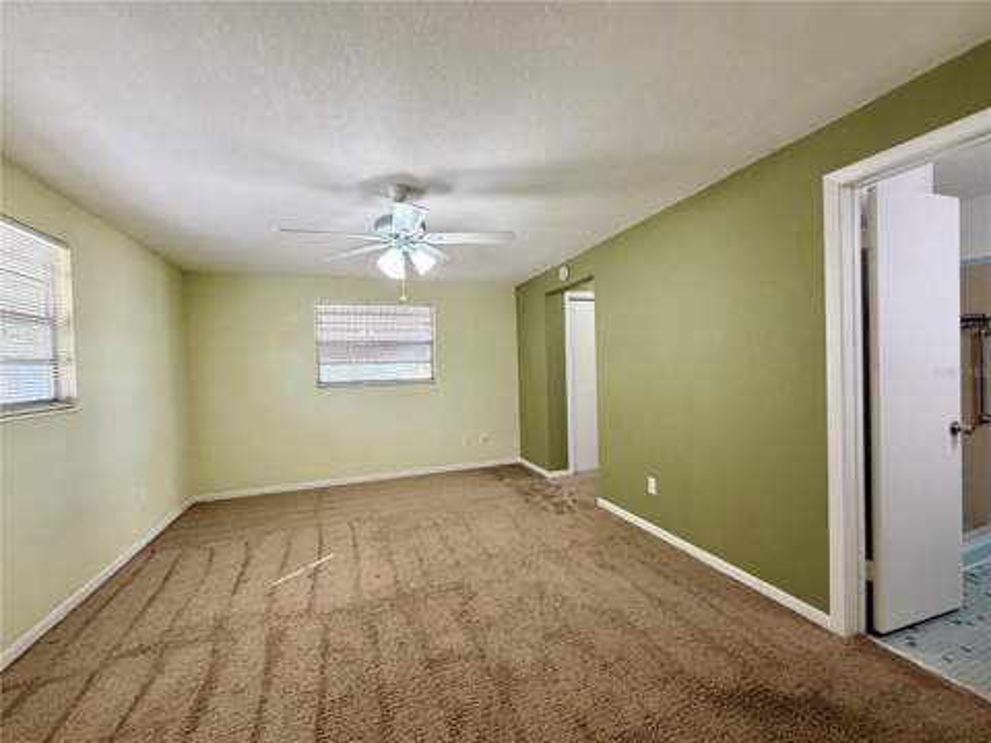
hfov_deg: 102.1
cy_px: 372
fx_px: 401
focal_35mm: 14
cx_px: 496
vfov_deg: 85.7
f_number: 2.2
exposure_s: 1/120
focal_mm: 2.22
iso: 250
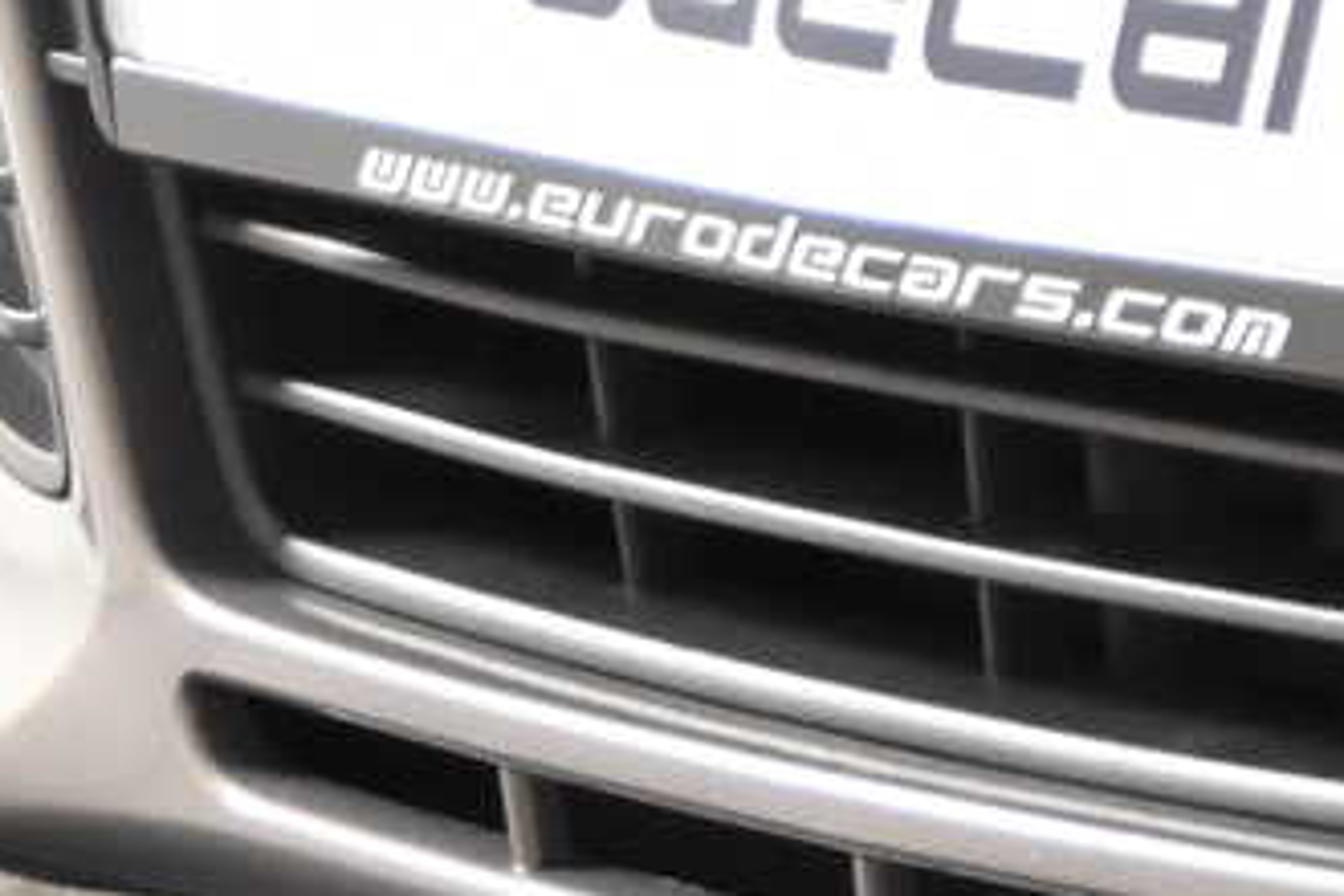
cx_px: 3441
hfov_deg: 5.9
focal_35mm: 332
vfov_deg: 4.1
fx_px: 12394
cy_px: 24
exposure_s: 1/60
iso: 2200
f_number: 3.5
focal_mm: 38
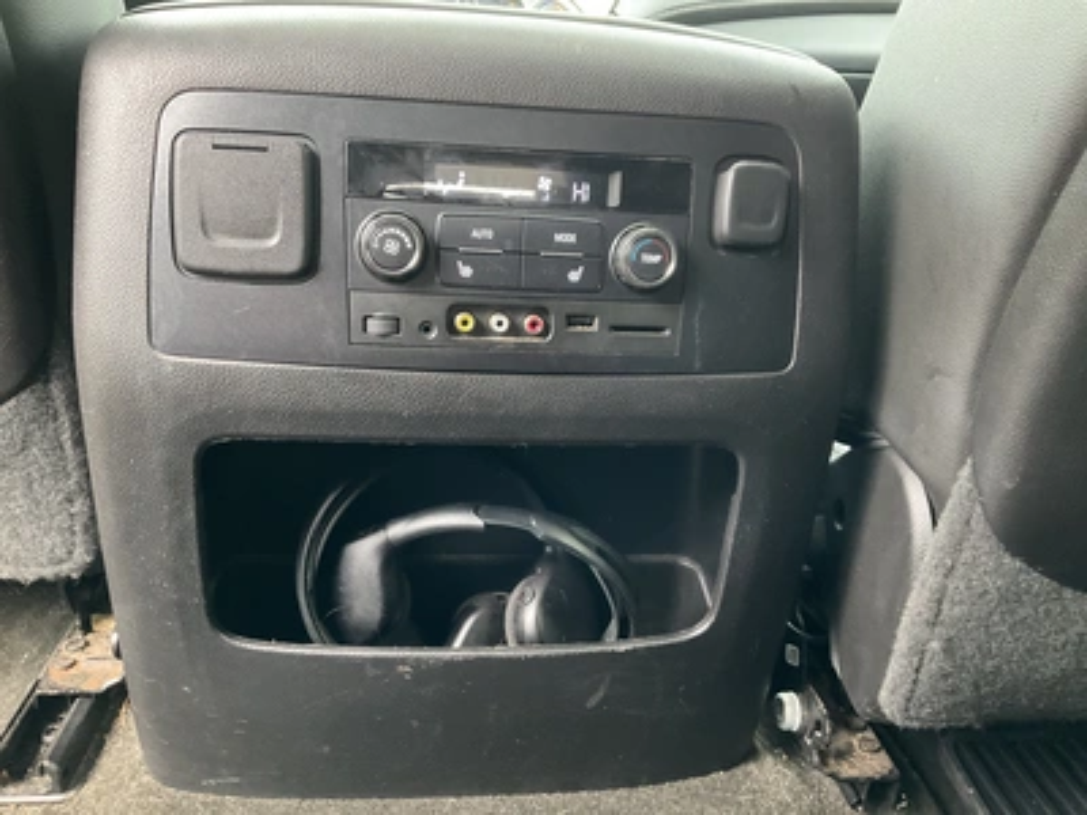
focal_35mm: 29
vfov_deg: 48.2
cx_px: 544
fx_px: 911
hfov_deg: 61.7
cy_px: 408
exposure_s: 1/51
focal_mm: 3
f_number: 1.8
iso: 320
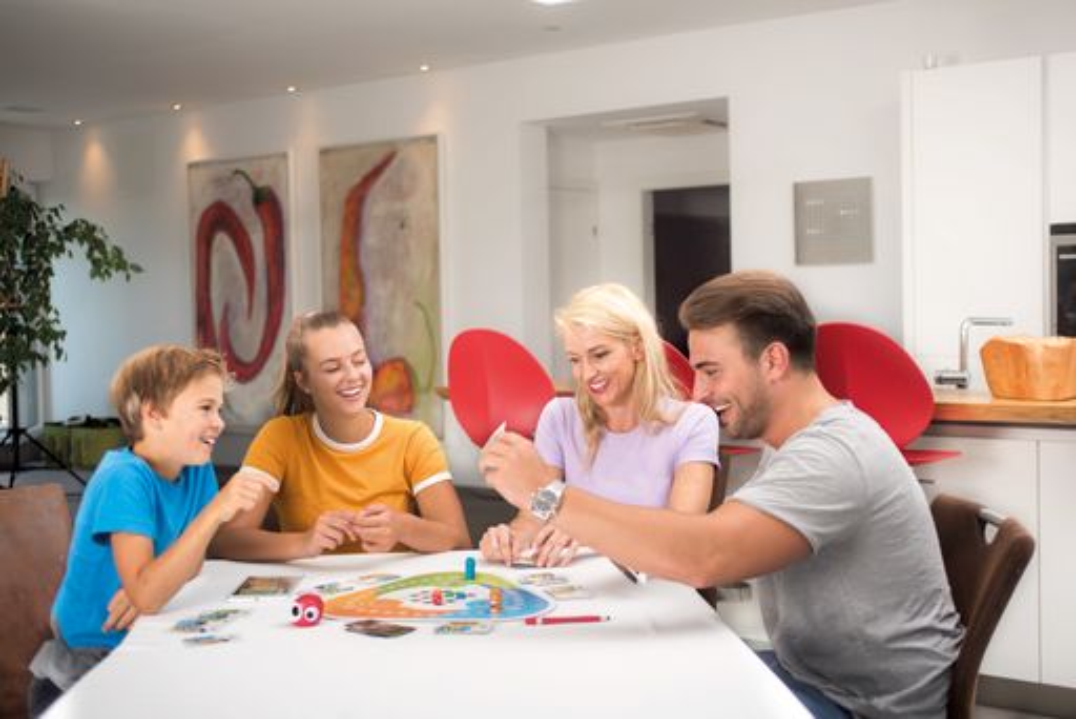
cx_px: 538
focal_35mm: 48
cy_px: 360
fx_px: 1435
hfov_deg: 41.1
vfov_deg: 28.1
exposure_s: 1/200
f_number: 3.5
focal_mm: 48
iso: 64
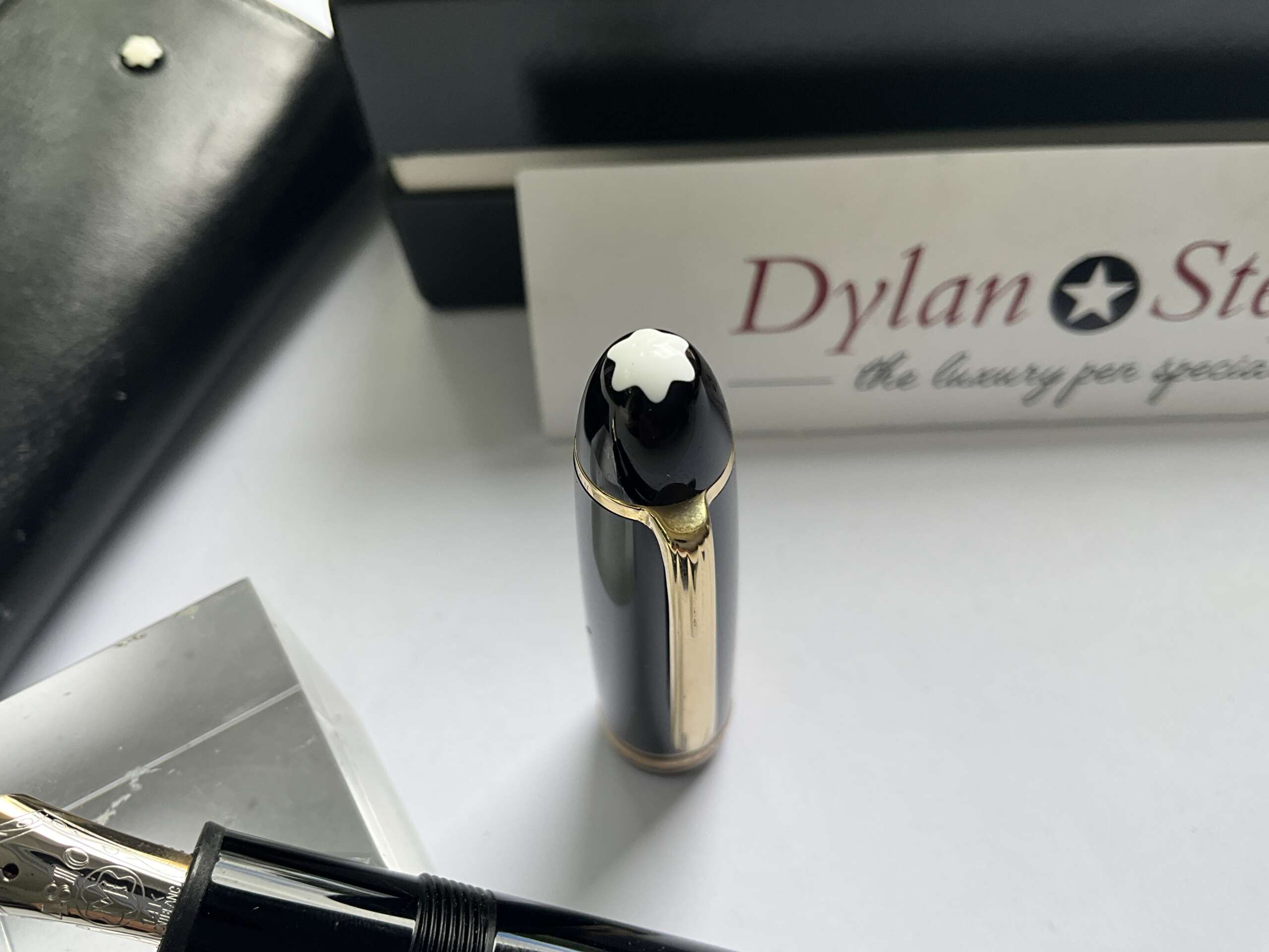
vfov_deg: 48.2
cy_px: 476
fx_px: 1063
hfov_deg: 61.7
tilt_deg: -59.2
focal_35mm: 29
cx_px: 634
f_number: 1.8
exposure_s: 1/122
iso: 20
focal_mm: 3
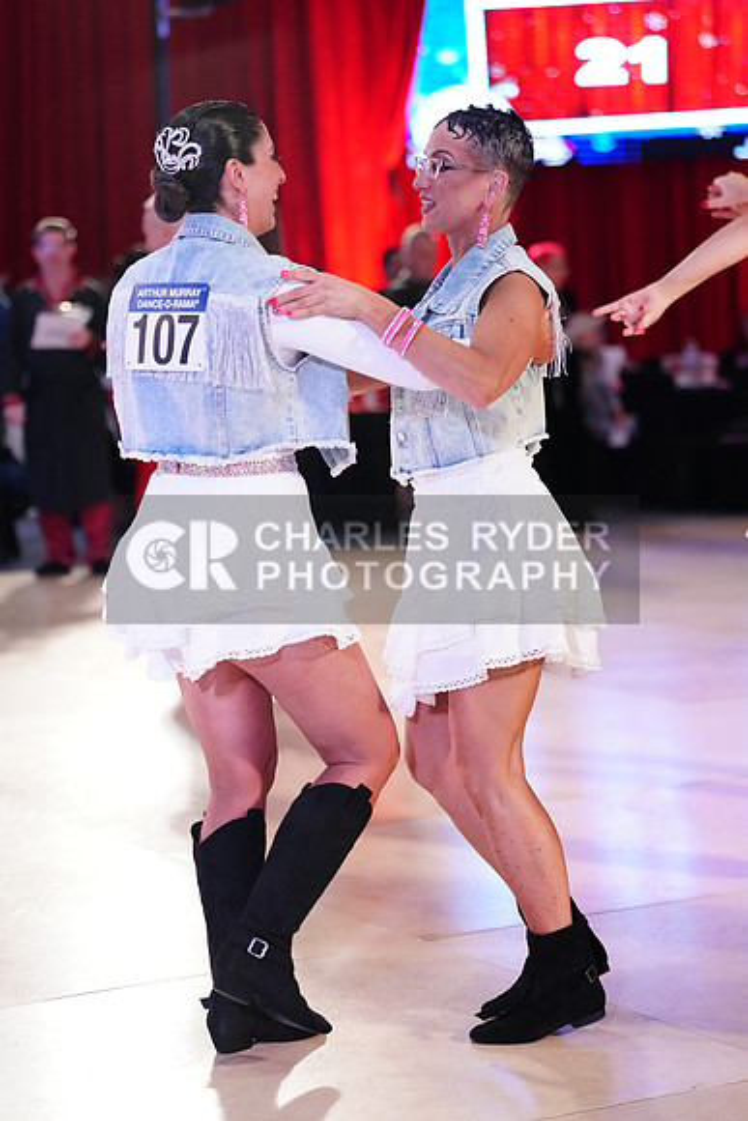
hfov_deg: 15.0
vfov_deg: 22.4
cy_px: 560
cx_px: 374
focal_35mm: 91
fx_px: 2834
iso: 5000
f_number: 2.8
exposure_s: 1/500
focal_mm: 91
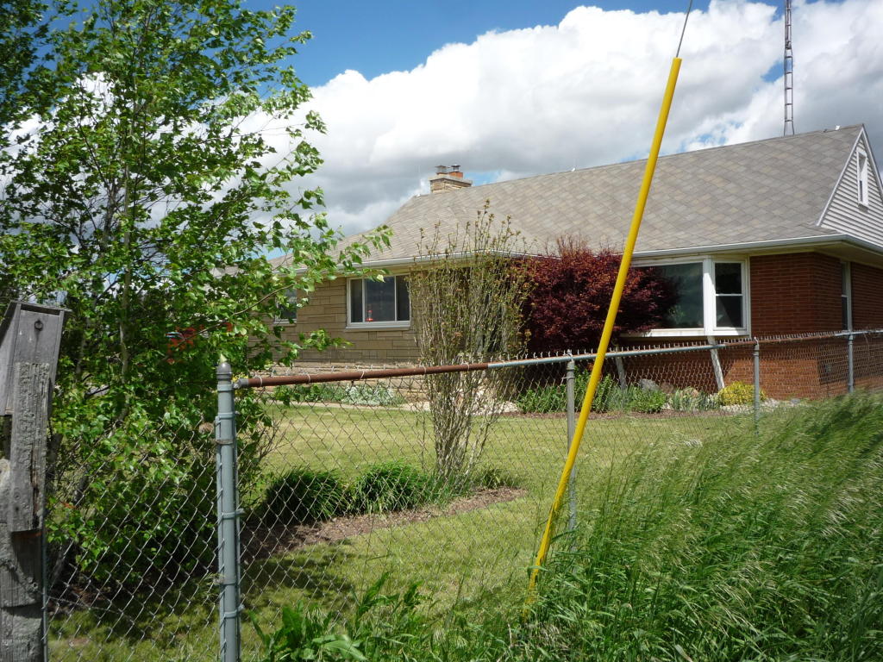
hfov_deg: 56.8
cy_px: 331
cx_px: 442
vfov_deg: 44.2
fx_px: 816
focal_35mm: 32
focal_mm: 5.2
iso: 100
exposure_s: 1/400
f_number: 5.6
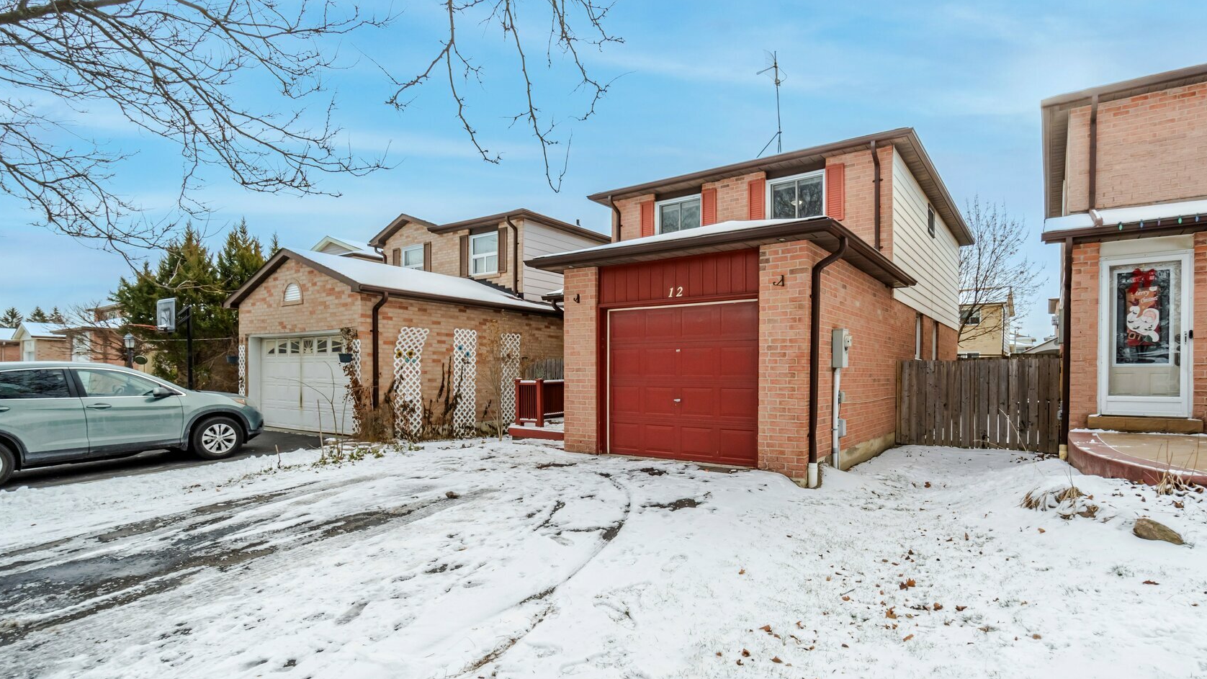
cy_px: 387
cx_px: 665
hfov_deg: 92.4
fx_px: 576
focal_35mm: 18
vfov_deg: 60.8
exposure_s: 1/60
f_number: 16
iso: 100
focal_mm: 10
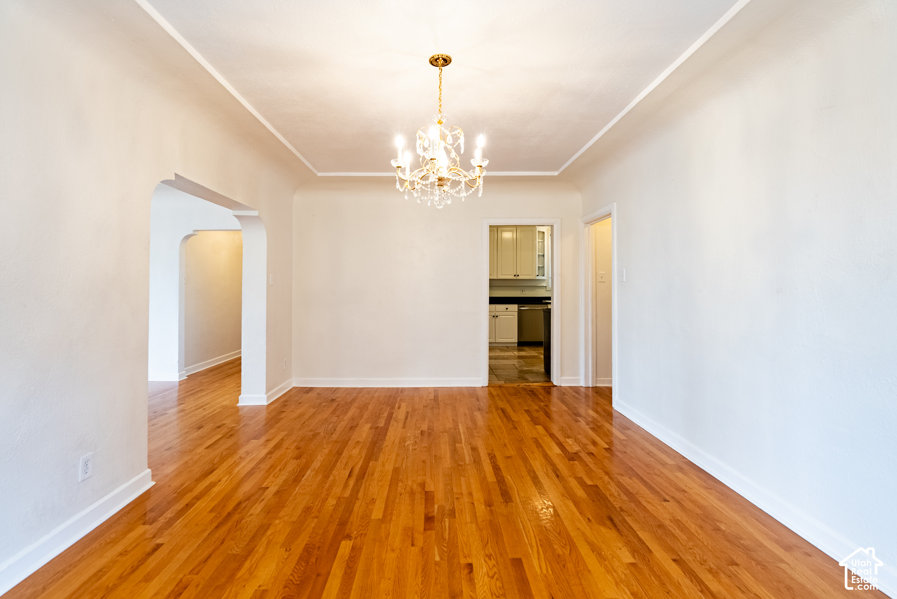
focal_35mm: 16
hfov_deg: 96.7
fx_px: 399
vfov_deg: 73.8
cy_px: 300
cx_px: 448
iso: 250
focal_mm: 16
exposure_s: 1/100
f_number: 5.6
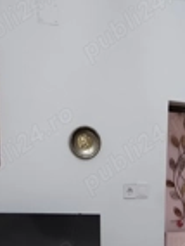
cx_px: 199
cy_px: 310
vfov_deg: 23.8
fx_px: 519
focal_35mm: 73
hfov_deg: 19.4
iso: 764
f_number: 1.8
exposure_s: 1/25
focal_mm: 4.75
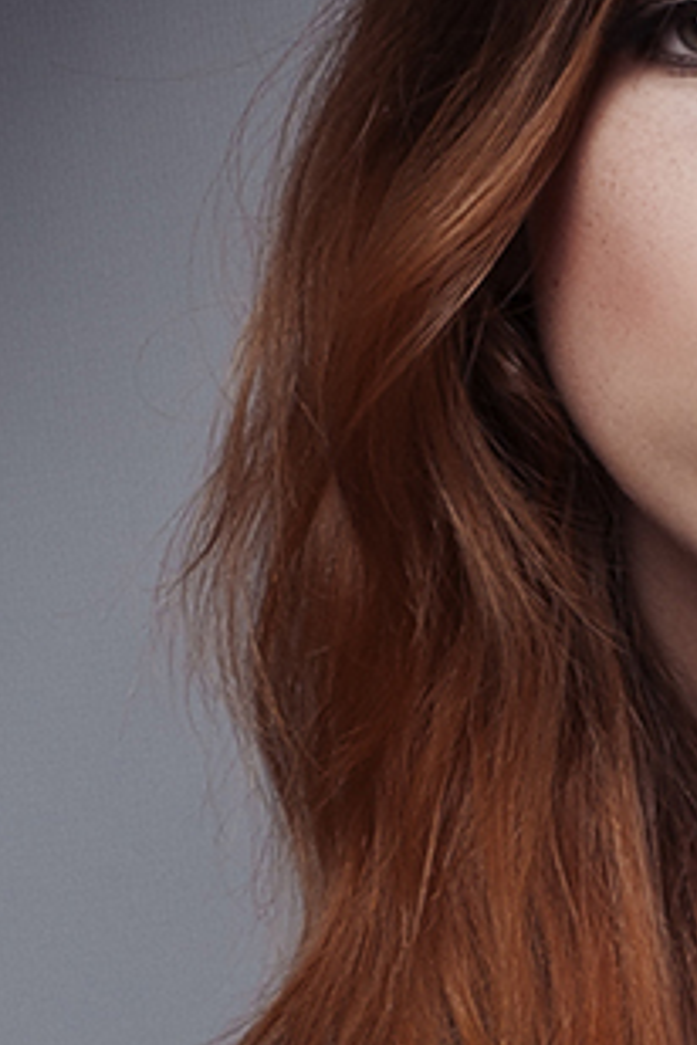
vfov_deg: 5.2
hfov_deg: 3.5
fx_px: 11267
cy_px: 2107
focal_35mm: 388
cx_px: 947
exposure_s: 1/500
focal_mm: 50
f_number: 16
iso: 200
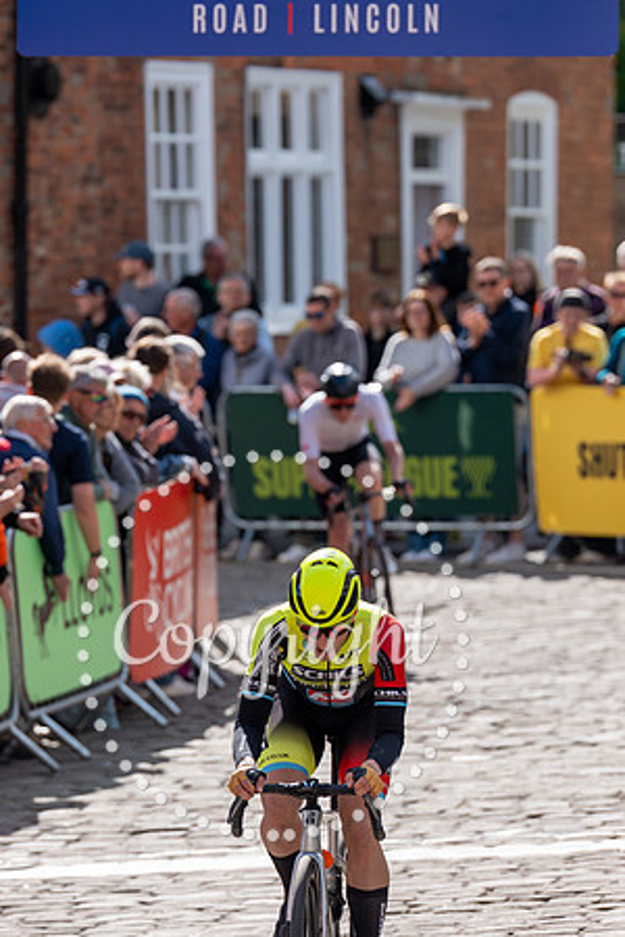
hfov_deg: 4.6
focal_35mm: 300
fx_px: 7812
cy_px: 469
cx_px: 338
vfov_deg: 6.9
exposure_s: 1/1000
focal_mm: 200
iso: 160
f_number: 4
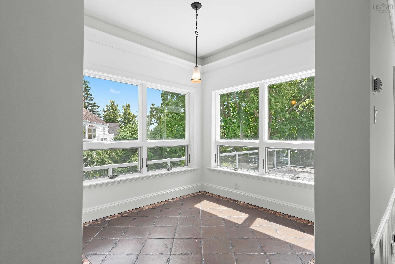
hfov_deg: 86.9
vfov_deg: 64.6
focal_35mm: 19
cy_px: 132
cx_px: 198
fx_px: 209
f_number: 11
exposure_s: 1/60
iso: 250
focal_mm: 19
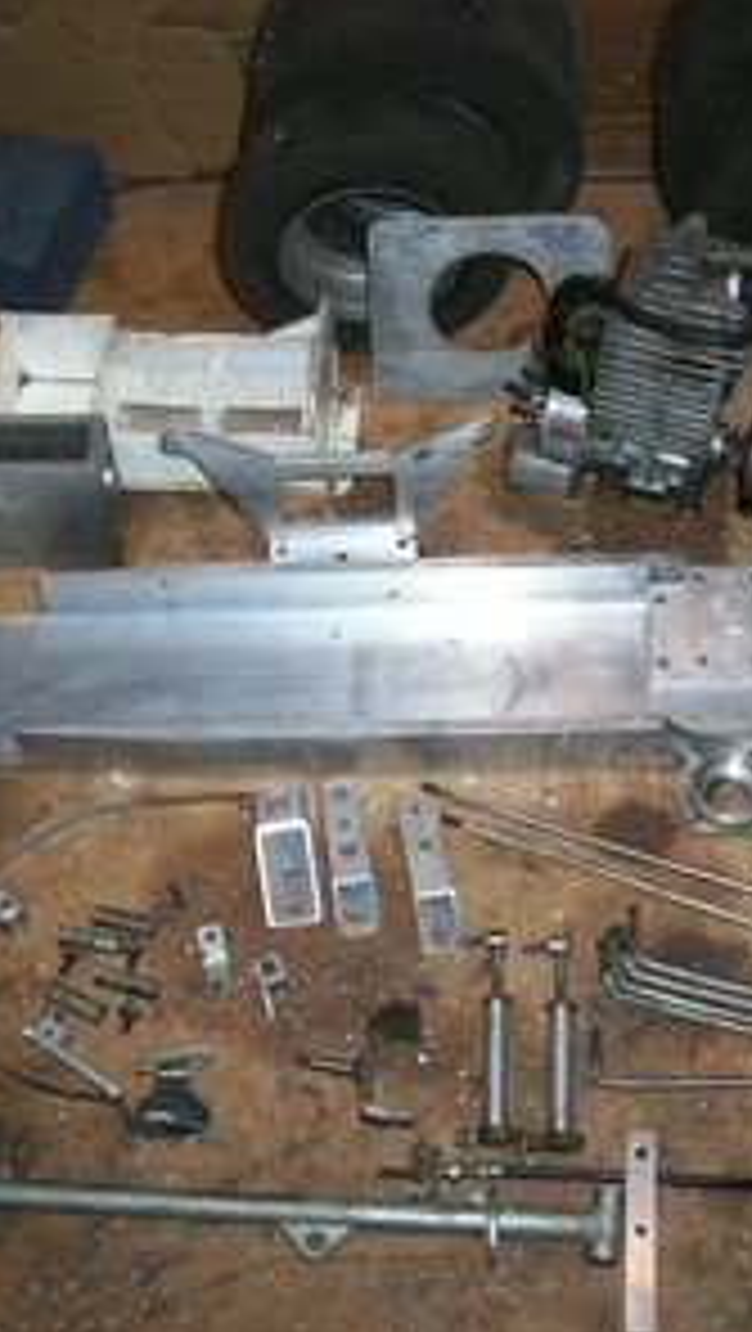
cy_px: 666
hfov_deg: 22.7
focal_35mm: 53
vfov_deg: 39.1
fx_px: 1875
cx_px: 383
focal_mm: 5.9
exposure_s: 1/64
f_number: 4.5
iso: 140
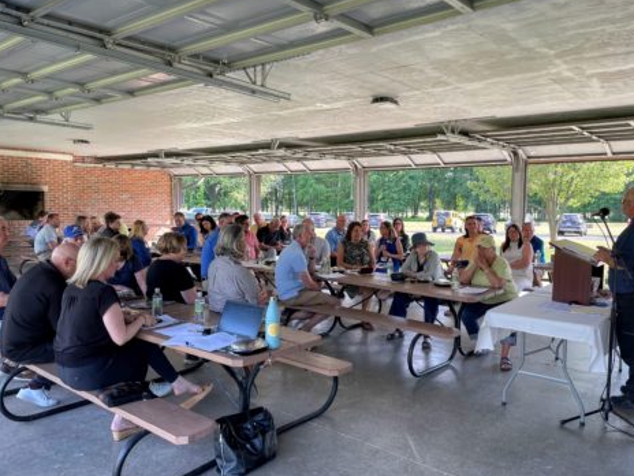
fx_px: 513
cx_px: 329
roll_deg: -0.4
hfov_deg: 63.4
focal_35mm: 28
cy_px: 241
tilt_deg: -3.1
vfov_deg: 49.7
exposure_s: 1/152
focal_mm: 4.2
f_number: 1.6
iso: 32
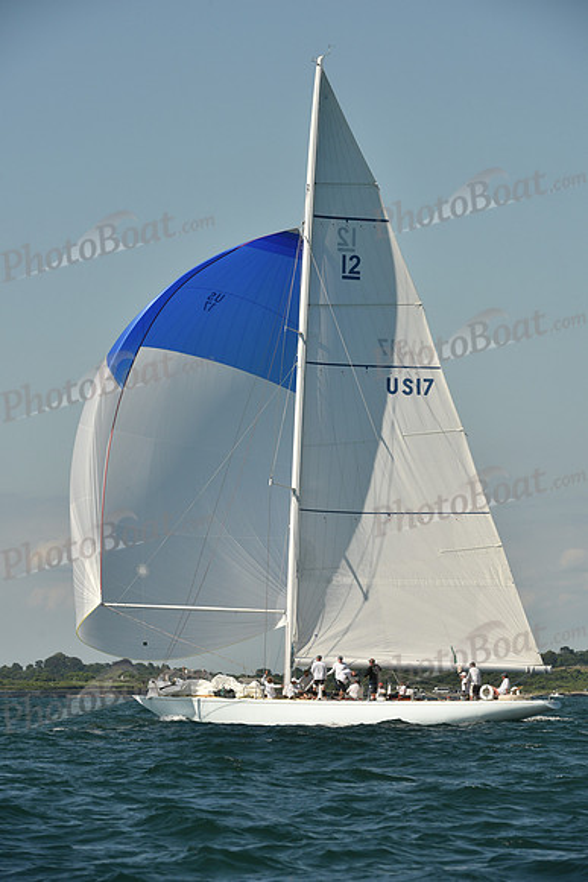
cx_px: 294
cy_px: 441
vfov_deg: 10.3
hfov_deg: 6.9
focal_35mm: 200
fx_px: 4897
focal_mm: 200
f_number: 9
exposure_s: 1/1000
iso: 250
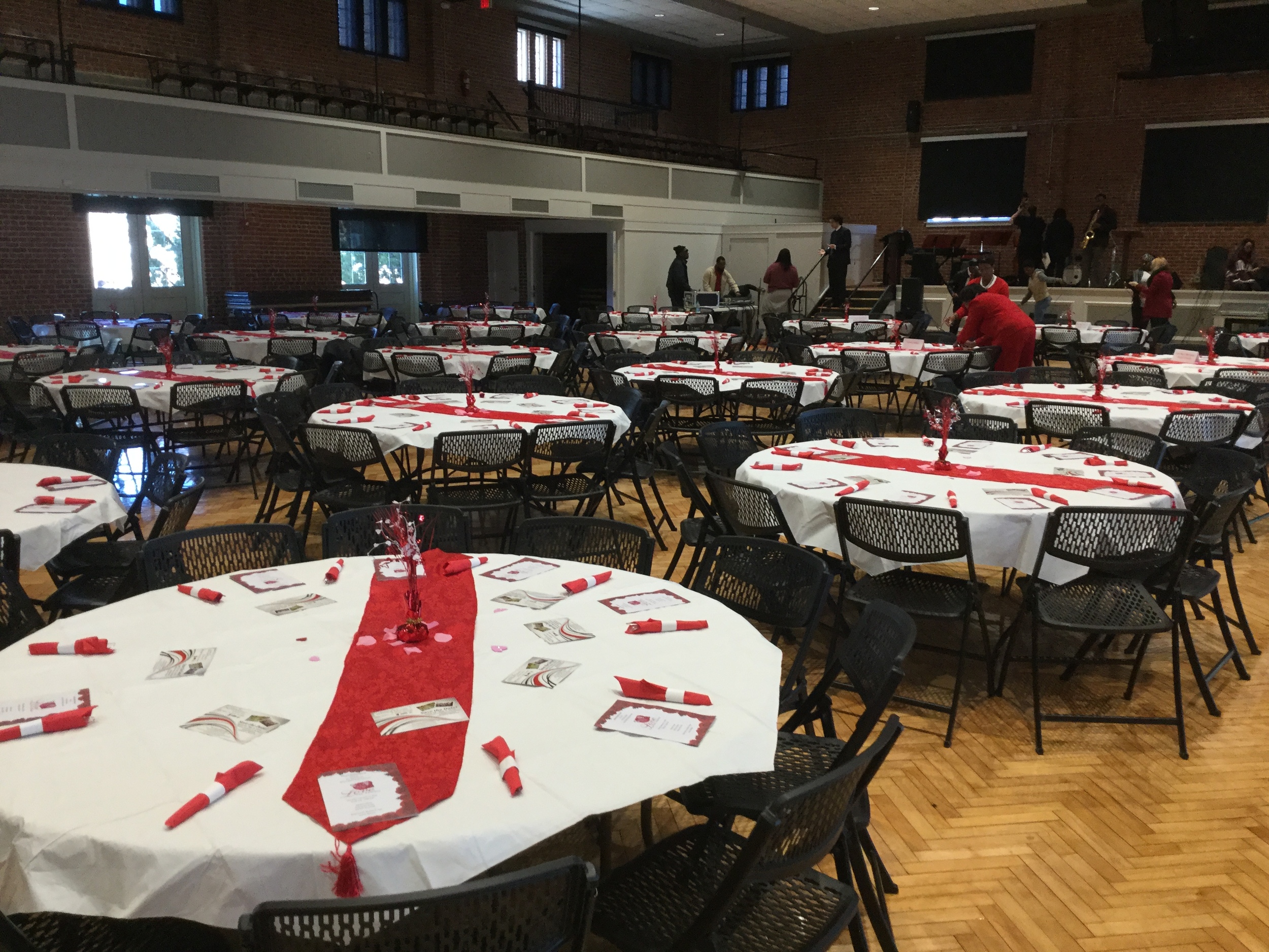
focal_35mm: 31
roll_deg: +1.2
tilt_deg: -9.8
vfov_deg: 45.4
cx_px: 634
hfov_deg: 58.4
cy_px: 476
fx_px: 1136
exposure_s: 1/30
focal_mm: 3.3
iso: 80
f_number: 2.4
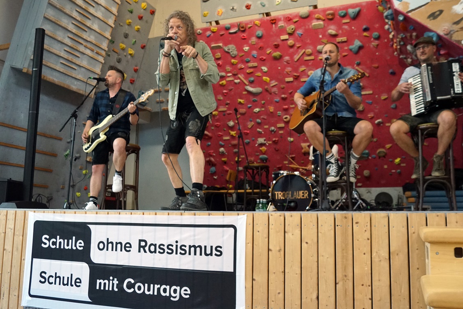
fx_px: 412
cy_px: 145
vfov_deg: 41.1
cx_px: 240
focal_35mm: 32
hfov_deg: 58.7
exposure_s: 1/160
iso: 1600
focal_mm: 20
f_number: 4
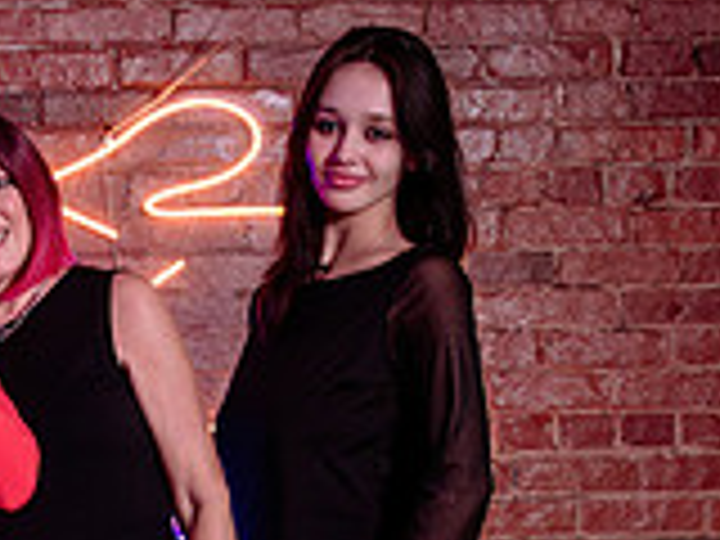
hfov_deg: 13.1
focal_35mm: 145
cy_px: 726
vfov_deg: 10.0
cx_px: -221
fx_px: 3016
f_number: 4
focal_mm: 33
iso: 500
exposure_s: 1/125
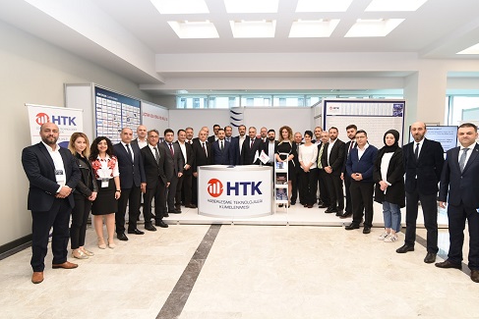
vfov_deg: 59.5
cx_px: 251
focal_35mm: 21
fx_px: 279
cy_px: 159
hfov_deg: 81.1
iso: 800
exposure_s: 1/160
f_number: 3.5
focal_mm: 20
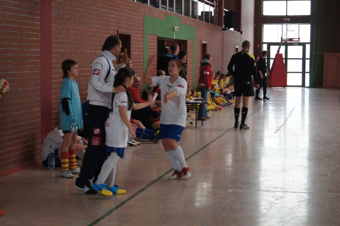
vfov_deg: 16.5
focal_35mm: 82
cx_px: 170
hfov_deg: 24.6
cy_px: 113
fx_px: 779
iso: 1000
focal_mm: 55
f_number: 5.6
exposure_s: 1/160
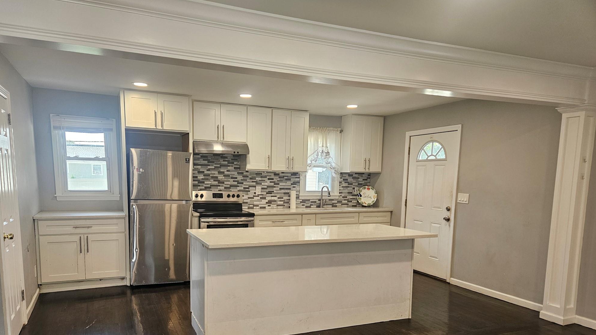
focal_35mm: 26
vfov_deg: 43.7
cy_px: 225
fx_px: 411
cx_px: 289
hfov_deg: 71.9
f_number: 1.8
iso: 160
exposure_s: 1/120
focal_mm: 5.4
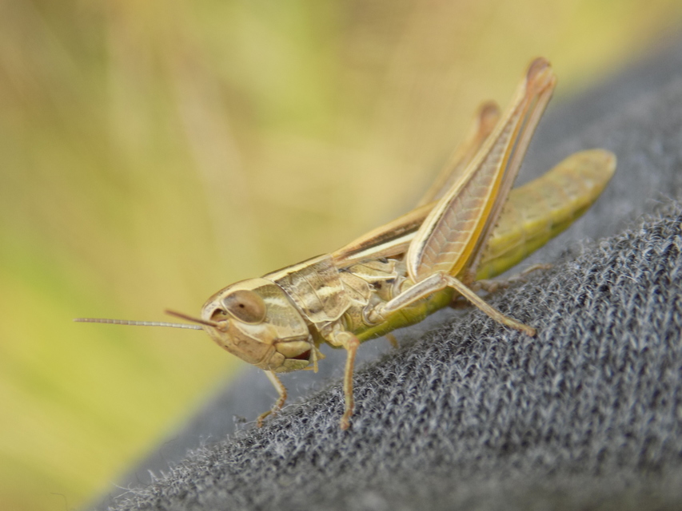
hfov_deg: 16.7
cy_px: 256
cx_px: 341
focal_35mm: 118
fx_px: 2325
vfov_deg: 12.6
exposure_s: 1/60
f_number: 4.8
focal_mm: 20.9
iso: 80
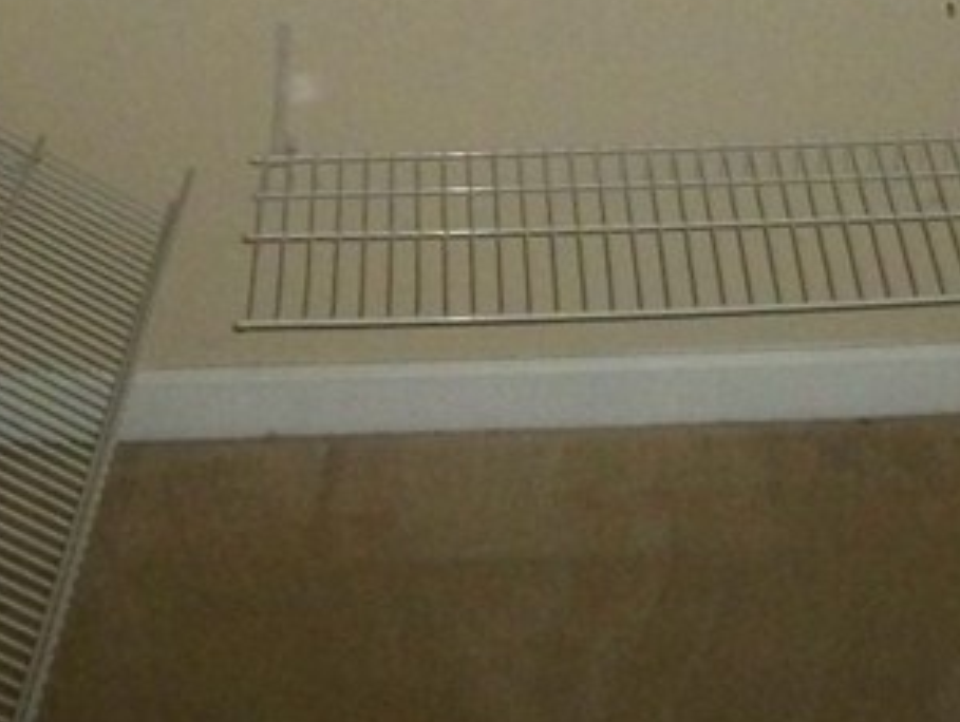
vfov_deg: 12.9
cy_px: -405
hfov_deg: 18.2
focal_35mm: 108
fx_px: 2999
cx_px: 561
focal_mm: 5.7
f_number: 2.9
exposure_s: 1/125
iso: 250
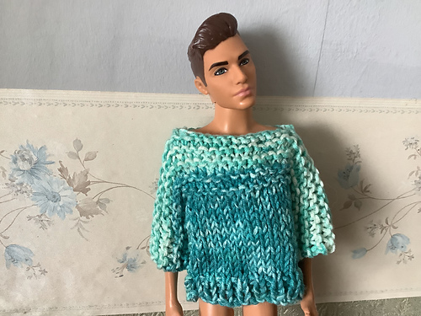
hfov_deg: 58.4
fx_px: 377
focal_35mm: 31
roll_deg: -3.3
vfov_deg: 45.4
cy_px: 158
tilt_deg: -22.4
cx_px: 210
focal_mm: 3.3
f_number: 2.4
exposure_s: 1/60
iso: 320
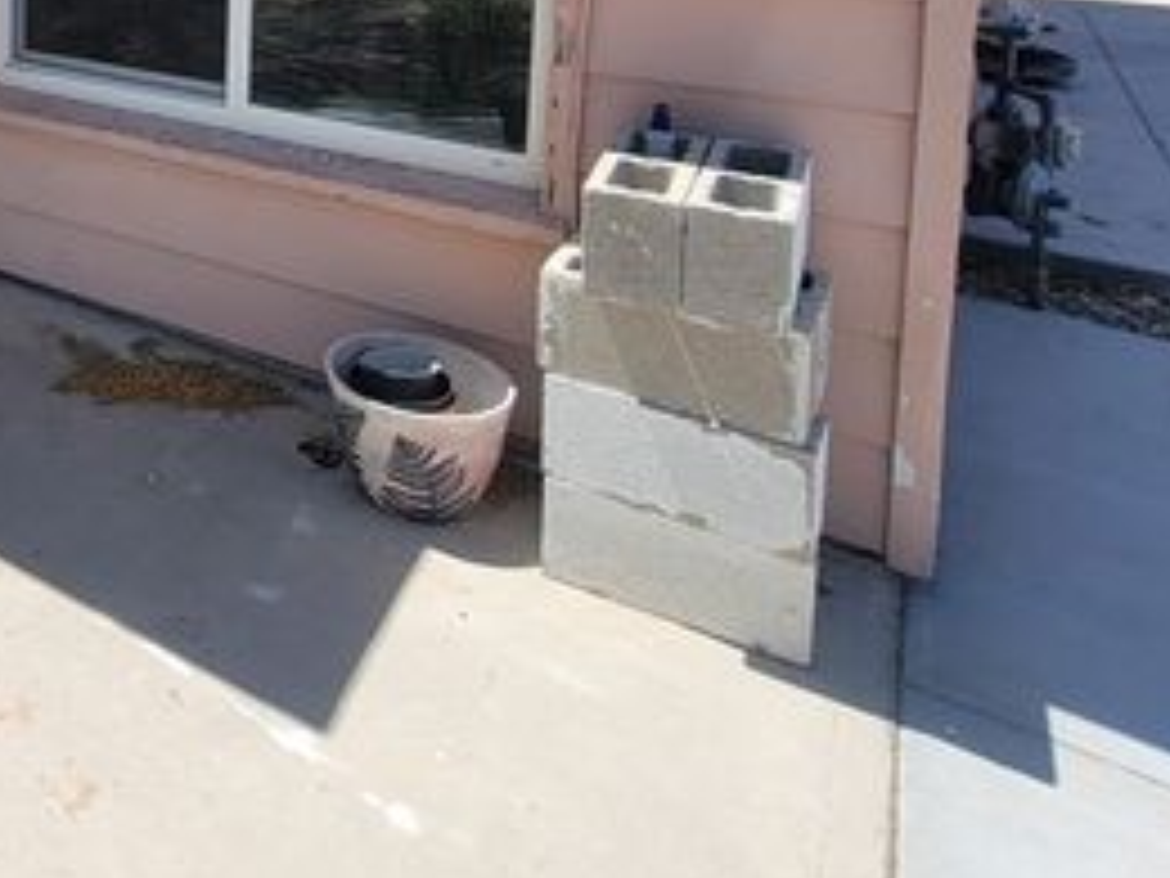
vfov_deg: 36.6
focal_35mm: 32
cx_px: -104
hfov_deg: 44.2
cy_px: -108
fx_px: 1082
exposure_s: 1/1354
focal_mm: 2.2
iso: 50
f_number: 2.2
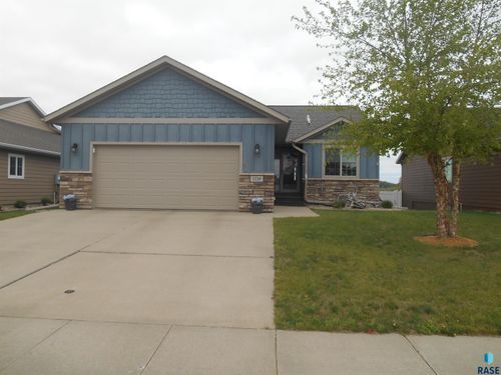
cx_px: 250
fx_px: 376
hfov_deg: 67.3
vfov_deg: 53.1
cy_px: 188
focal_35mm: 26
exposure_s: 1/500
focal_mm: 4.7
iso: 80
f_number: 3.4
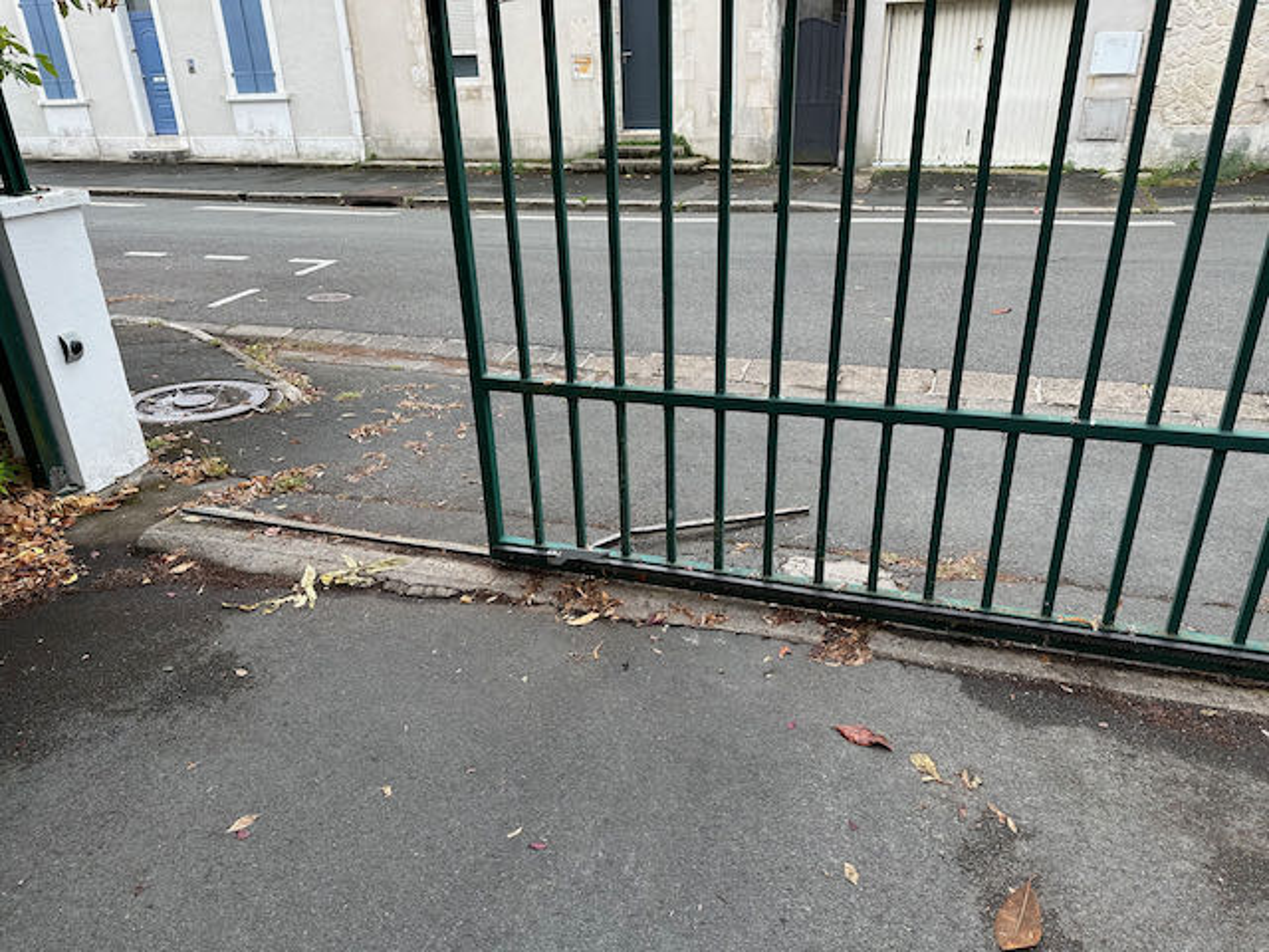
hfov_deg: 71.6
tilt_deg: -25.3
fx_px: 880
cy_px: 476
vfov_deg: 56.8
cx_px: 634
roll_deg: +1.0
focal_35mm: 24
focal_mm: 6.86
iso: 80
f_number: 1.78
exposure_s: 1/816
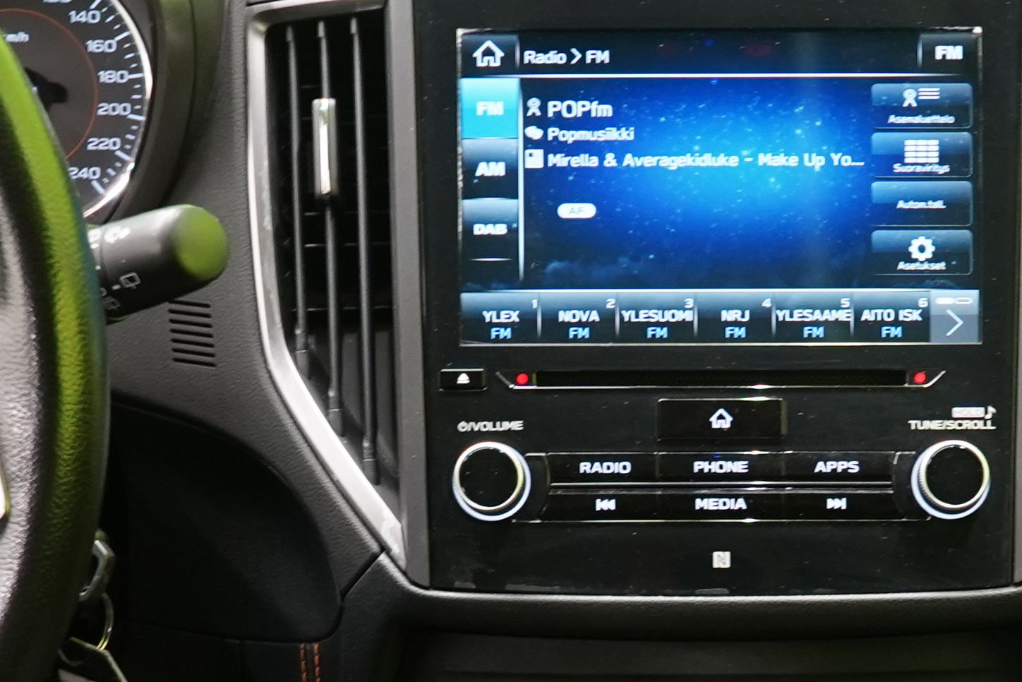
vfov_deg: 11.4
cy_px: 959
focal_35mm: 116
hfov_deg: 17.6
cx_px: 734
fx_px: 3294
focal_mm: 28
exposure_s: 1/13
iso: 1600
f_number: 5.6
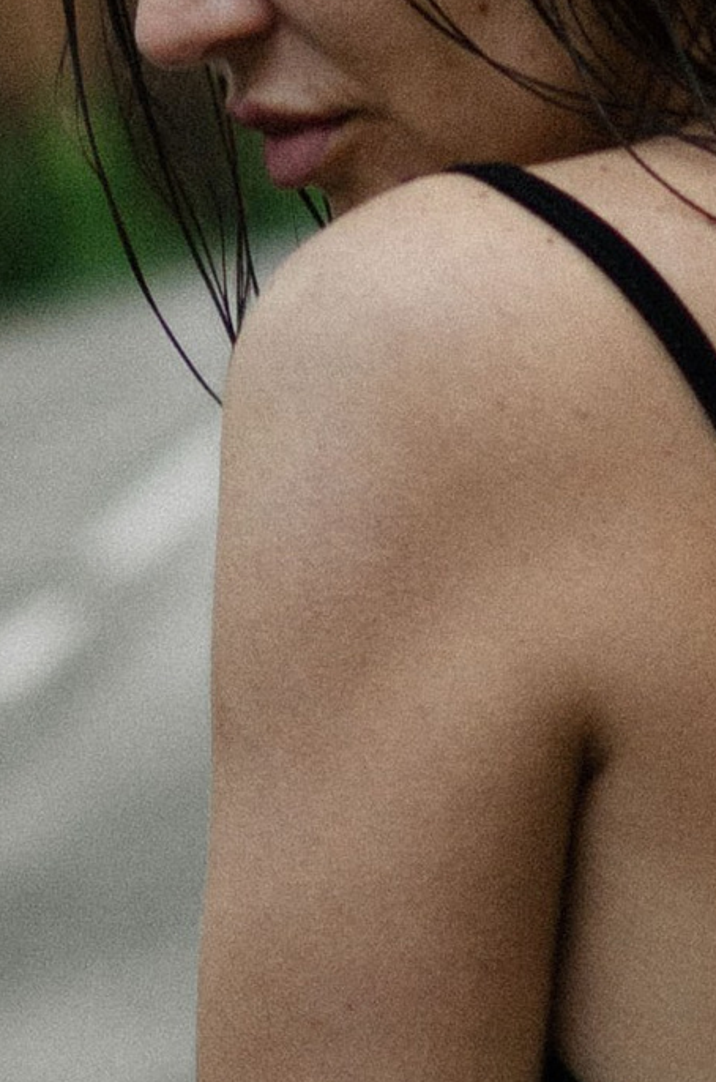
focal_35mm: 296
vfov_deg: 7.0
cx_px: 412
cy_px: 414
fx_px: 8875
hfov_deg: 4.6
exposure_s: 1/160
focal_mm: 35
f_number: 1.8
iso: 320
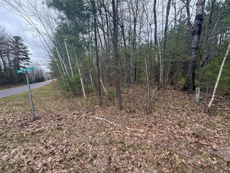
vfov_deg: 85.7
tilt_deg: -5.9
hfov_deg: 102.1
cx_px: 115
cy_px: 86
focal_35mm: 14
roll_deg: +1.7
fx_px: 93
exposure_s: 1/234
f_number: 2.2
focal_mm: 2.22
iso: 50
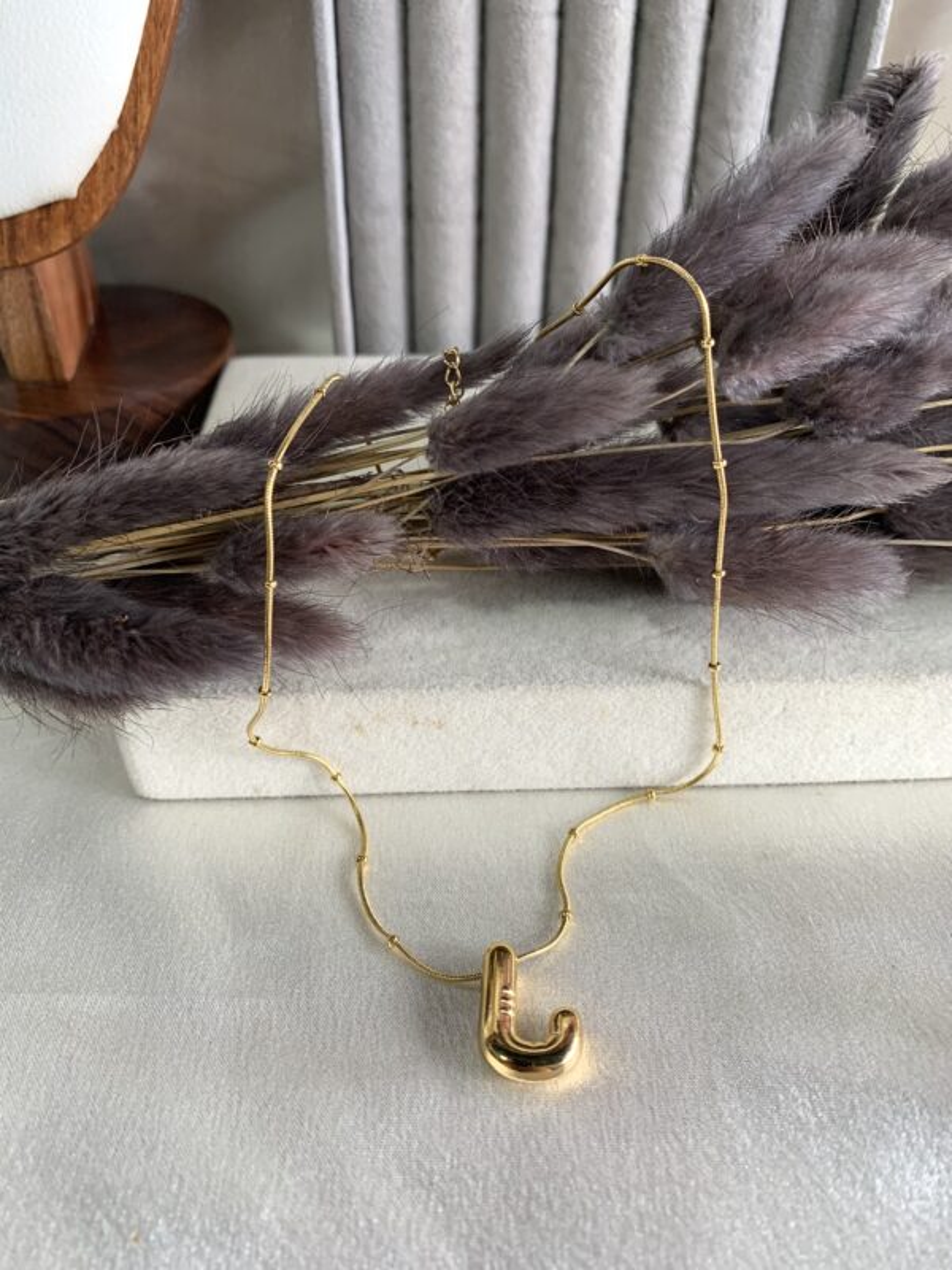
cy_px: 635
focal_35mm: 26
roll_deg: -1.2
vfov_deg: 67.3
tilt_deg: -41.9
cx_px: 476
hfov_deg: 53.1
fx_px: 953
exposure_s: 1/100
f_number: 1.8
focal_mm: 4.25
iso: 100
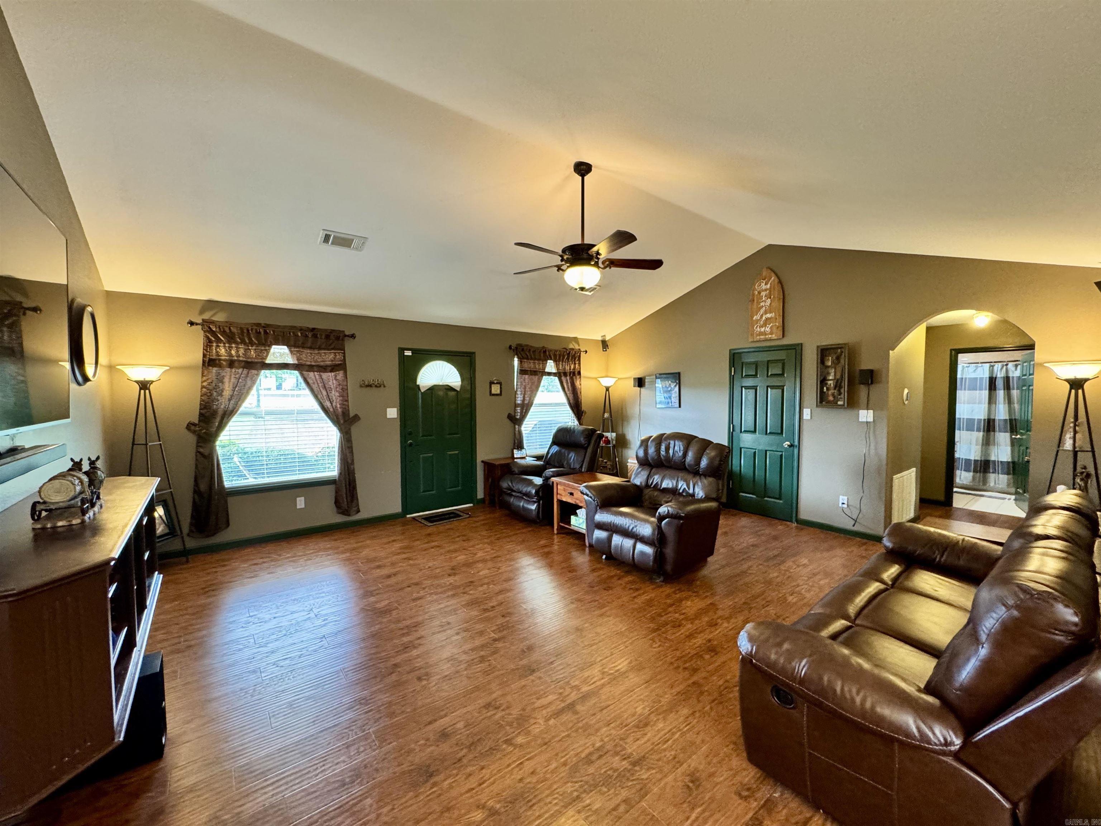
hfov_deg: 102.1
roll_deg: +0.2
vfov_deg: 85.7
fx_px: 445
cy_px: 413
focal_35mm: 14
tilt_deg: -2.6
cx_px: 550
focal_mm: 2.22
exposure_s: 1/60
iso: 400
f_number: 2.2
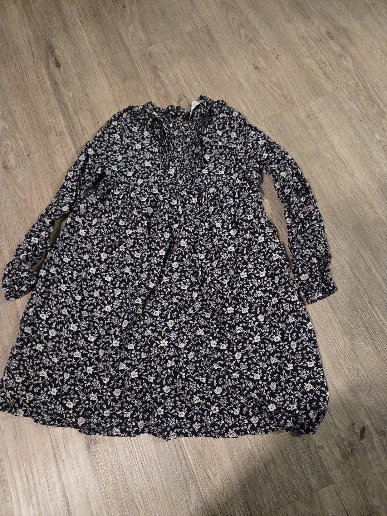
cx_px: 194
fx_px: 343
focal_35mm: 23
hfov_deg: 58.9
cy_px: 258
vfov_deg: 73.9
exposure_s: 1/100
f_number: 1.8
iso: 2500
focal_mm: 5.4
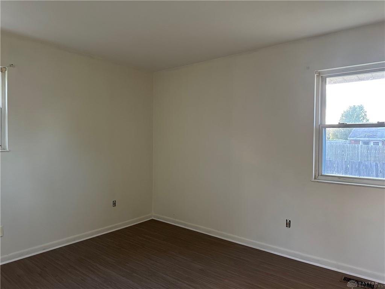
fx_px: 267
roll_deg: -0.4
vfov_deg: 56.8
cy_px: 144
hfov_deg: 71.6
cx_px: 192
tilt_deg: -1.1
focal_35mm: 24
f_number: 1.78
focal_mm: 6.86
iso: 400
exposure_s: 1/60
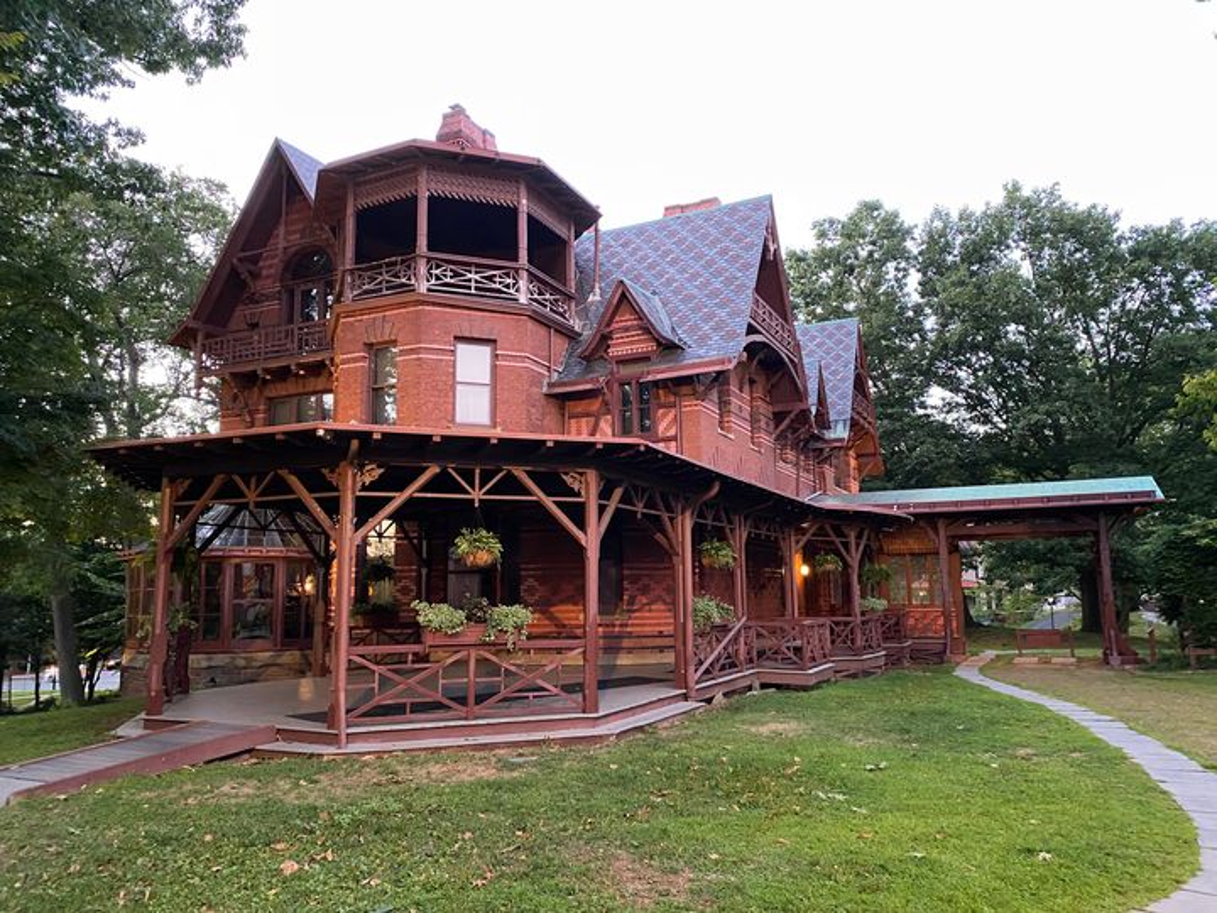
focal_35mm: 26
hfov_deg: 67.3
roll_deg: +0.3
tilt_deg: +7.0
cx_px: 608
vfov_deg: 53.1
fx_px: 914
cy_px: 456
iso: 500
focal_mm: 4.2
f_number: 1.8
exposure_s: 1/40
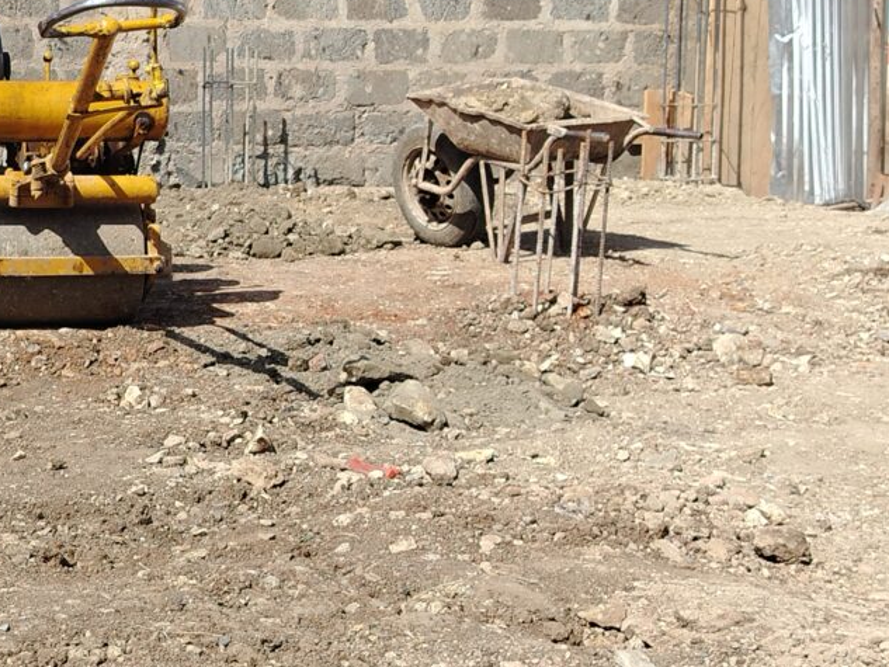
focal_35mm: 76
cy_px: 383
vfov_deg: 19.4
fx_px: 1952
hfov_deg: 25.4
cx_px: 229
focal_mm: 5.25
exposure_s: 1/847
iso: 100
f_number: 1.75
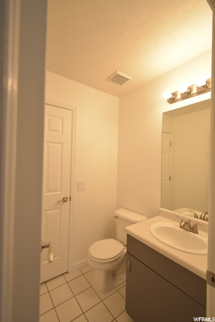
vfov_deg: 100.3
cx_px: 108
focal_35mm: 15
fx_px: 134
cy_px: 161
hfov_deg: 77.4
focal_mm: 10
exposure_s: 1/640
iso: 1600
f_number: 4.5
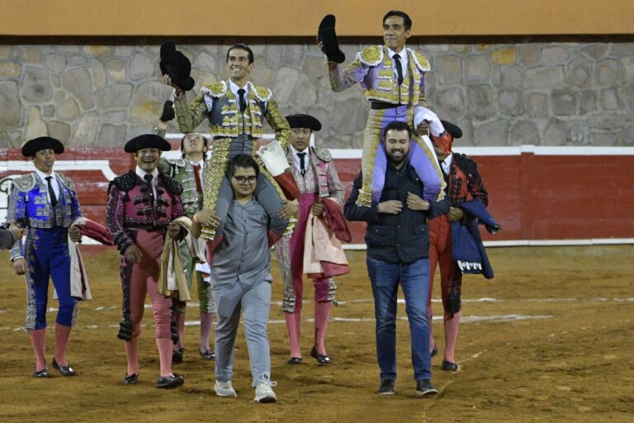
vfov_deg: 11.1
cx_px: 317
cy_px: 212
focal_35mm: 123
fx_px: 2166
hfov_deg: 16.7
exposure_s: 1/250
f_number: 2.8
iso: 4000
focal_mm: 82
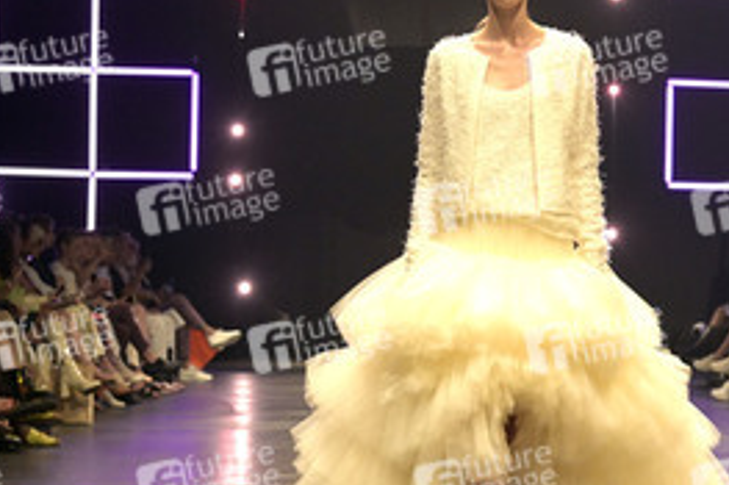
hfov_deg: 17.0
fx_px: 2428
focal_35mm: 120
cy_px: 272
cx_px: 522
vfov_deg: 11.4
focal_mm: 70
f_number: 5.6
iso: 8000
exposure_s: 1/640
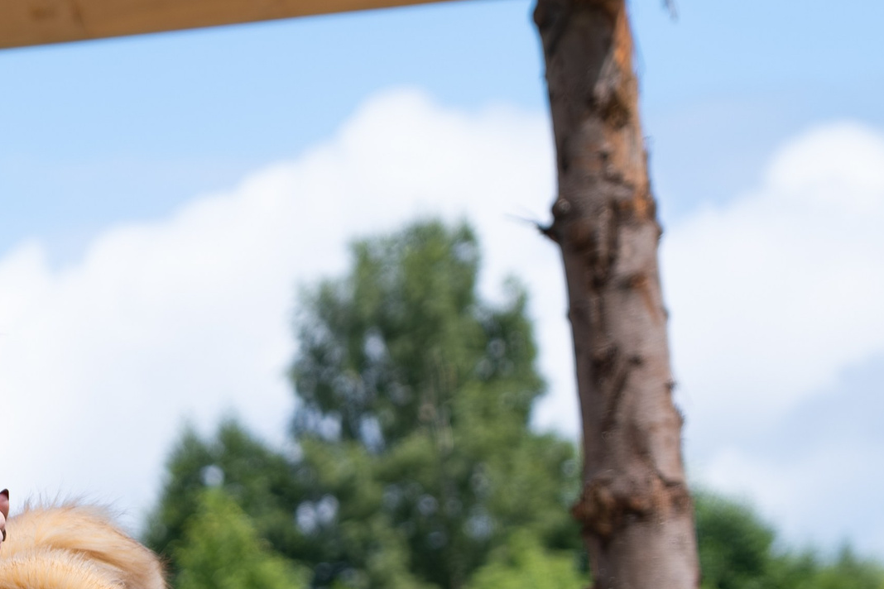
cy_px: 632
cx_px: 69
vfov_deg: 6.3
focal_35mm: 217
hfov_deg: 9.4
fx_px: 5328
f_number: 3.2
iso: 200
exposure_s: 1/2500
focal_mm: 55
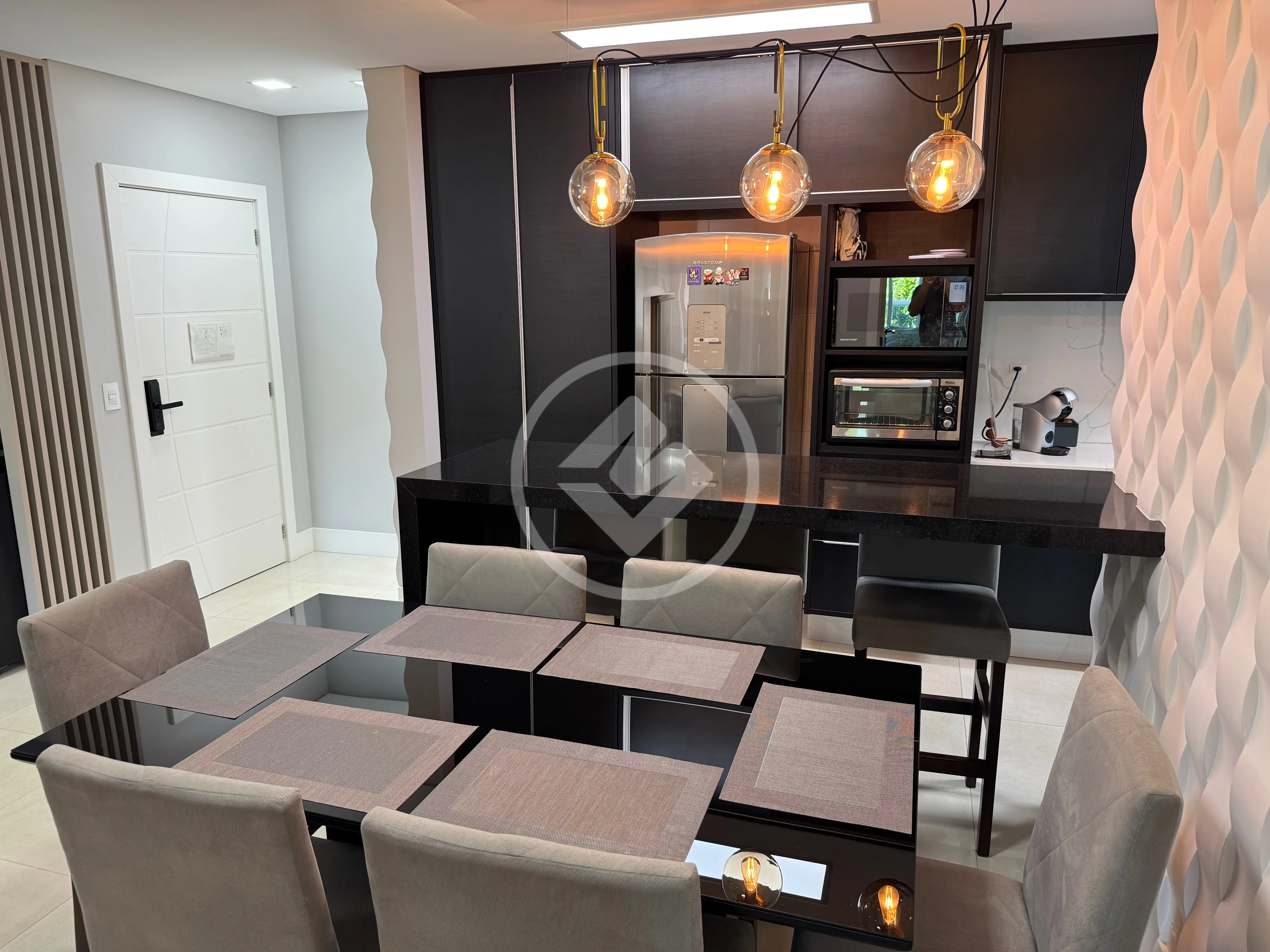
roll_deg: +0.4
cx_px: 635
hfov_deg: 71.6
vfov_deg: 56.8
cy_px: 476
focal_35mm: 24
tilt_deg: -12.9
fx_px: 881
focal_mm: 6.76
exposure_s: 1/60
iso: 125
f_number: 1.78
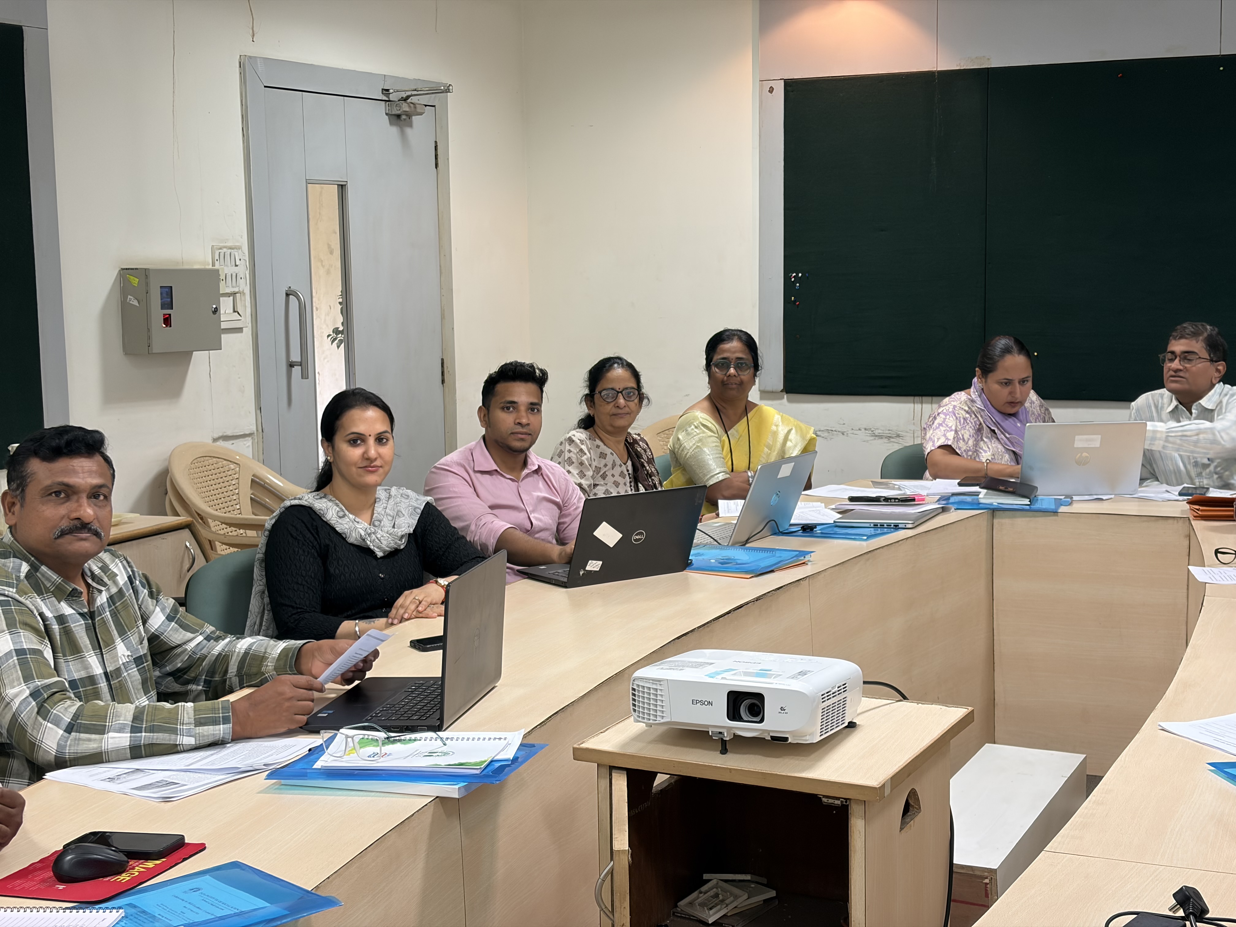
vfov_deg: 28.0
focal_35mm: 52
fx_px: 1857
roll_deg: +0.7
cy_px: 464
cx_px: 618
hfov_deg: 36.8
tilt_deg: -6.6
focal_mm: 5.96
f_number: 1.6
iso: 80
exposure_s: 1/50
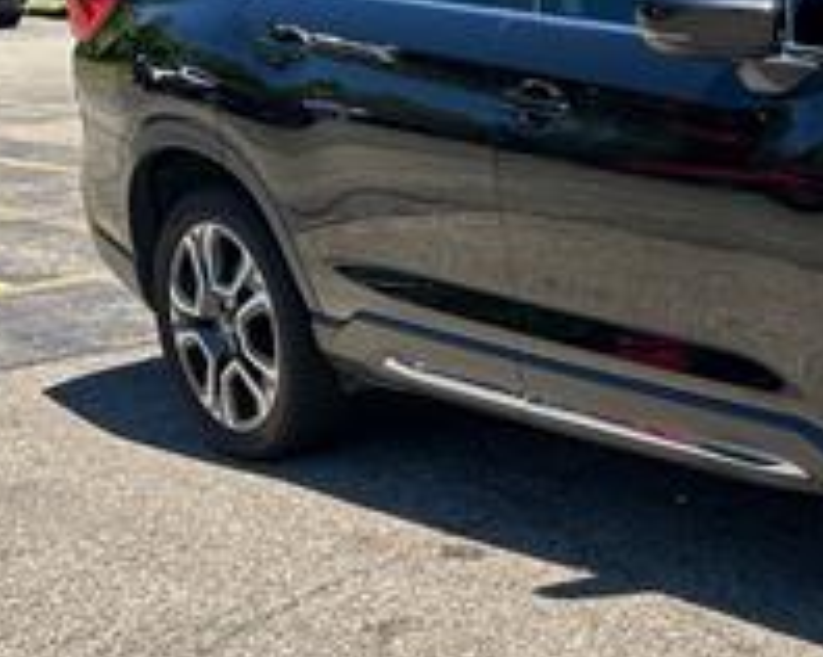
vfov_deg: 18.6
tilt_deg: -7.9
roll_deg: +1.7
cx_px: 1197
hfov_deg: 20.3
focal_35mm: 82
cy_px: 175
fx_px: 1995
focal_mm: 5.7
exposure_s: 1/1311
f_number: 1.5
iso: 50
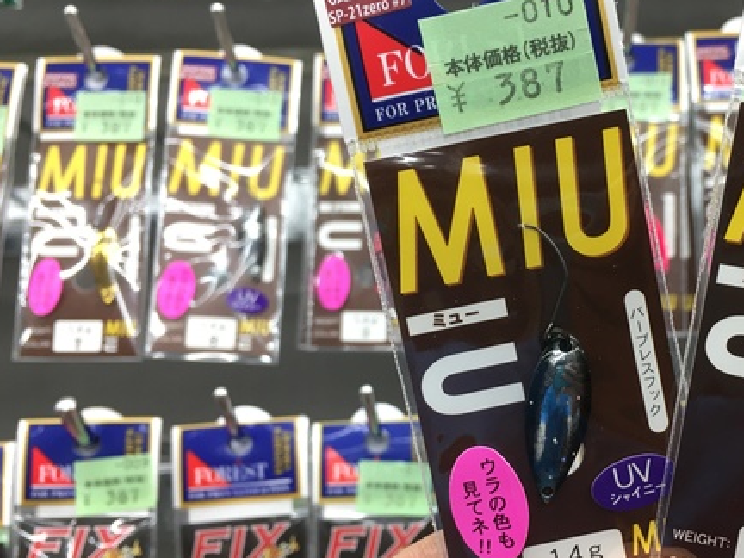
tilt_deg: +8.6
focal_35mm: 43
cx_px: 508
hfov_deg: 43.1
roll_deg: +4.6
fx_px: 924
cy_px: 291
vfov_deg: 33.6
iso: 50
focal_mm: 4.15
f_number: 2.2
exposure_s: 1/30
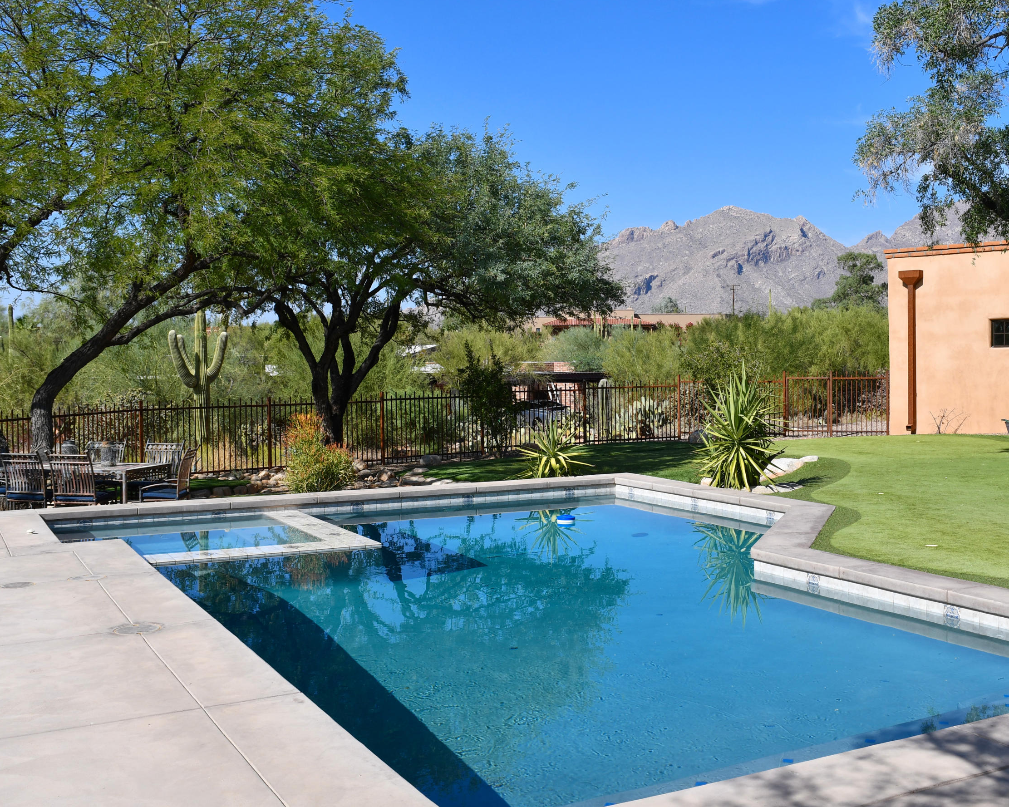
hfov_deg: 47.7
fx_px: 1135
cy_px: 375
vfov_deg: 39.1
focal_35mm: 38
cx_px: 589
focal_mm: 20
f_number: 9
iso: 100
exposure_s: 1/320
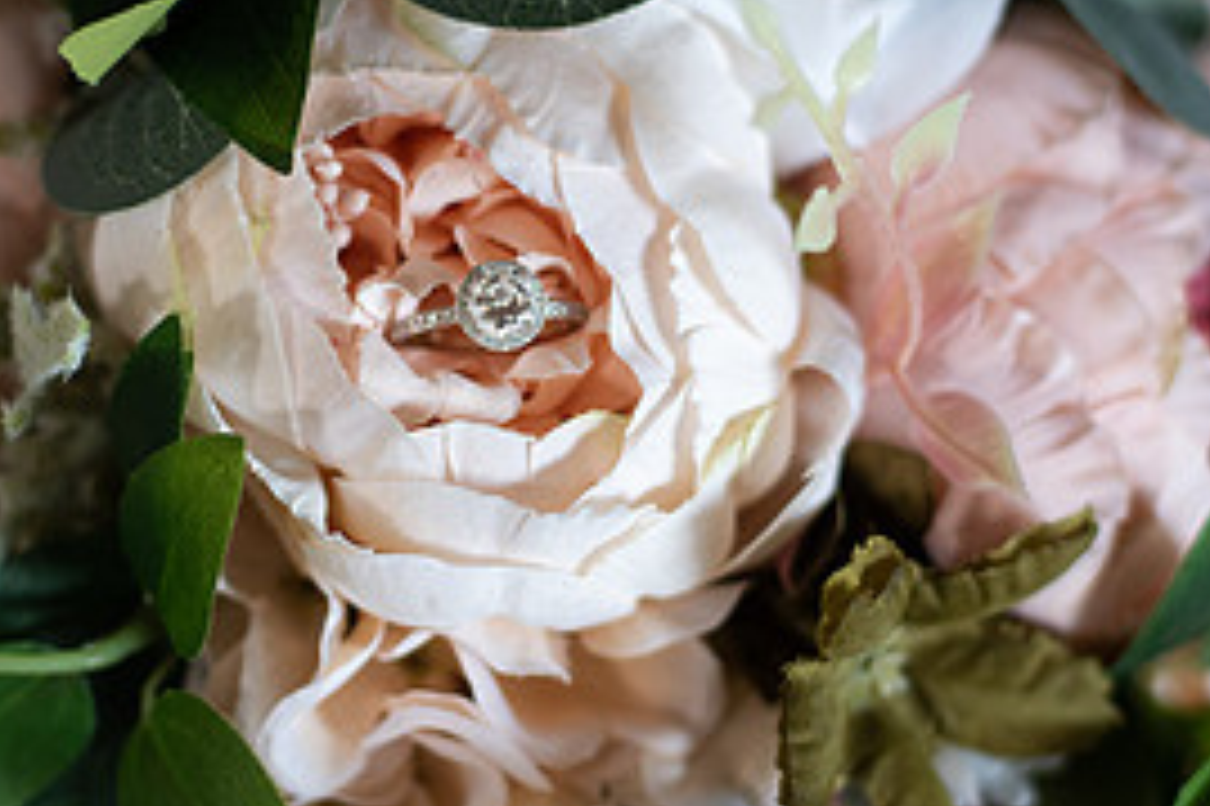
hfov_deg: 18.9
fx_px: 3628
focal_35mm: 108
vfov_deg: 12.7
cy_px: 380
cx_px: 499
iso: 800
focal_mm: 50
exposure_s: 1/125
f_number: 2.5
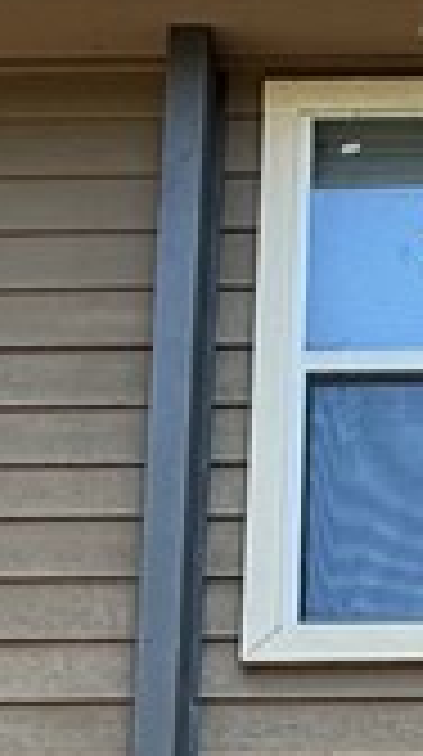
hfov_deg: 11.7
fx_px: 1862
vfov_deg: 17.2
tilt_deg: +9.1
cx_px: 837
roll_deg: +0.6
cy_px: 1490
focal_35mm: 93
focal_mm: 2.22
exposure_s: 1/296
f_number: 2.2
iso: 64
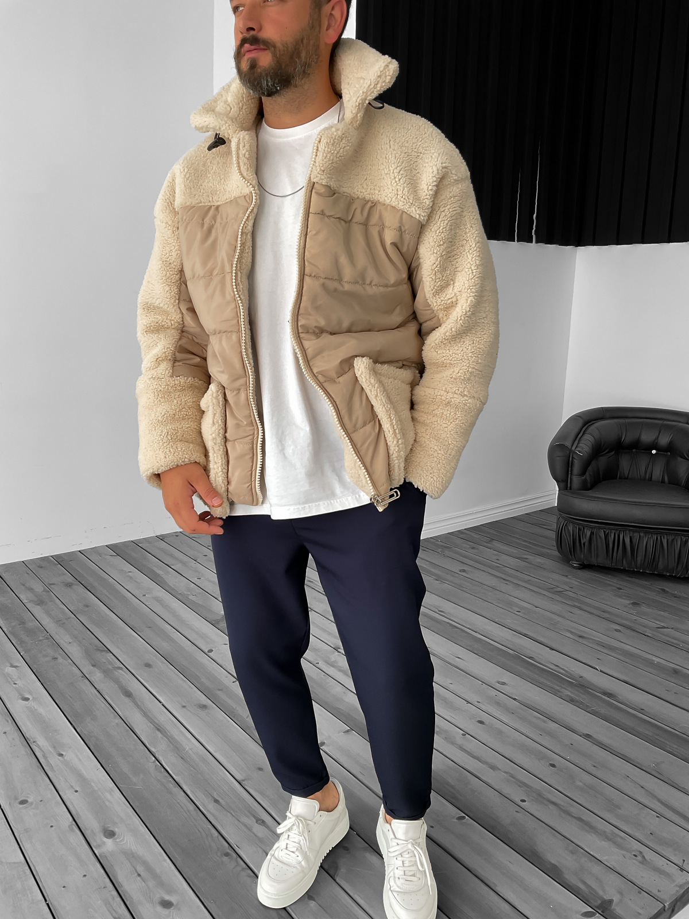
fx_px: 770
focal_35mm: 29
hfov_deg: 48.2
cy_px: 460
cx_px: 344
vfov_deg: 61.7
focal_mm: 3
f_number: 1.8
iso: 25
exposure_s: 1/120
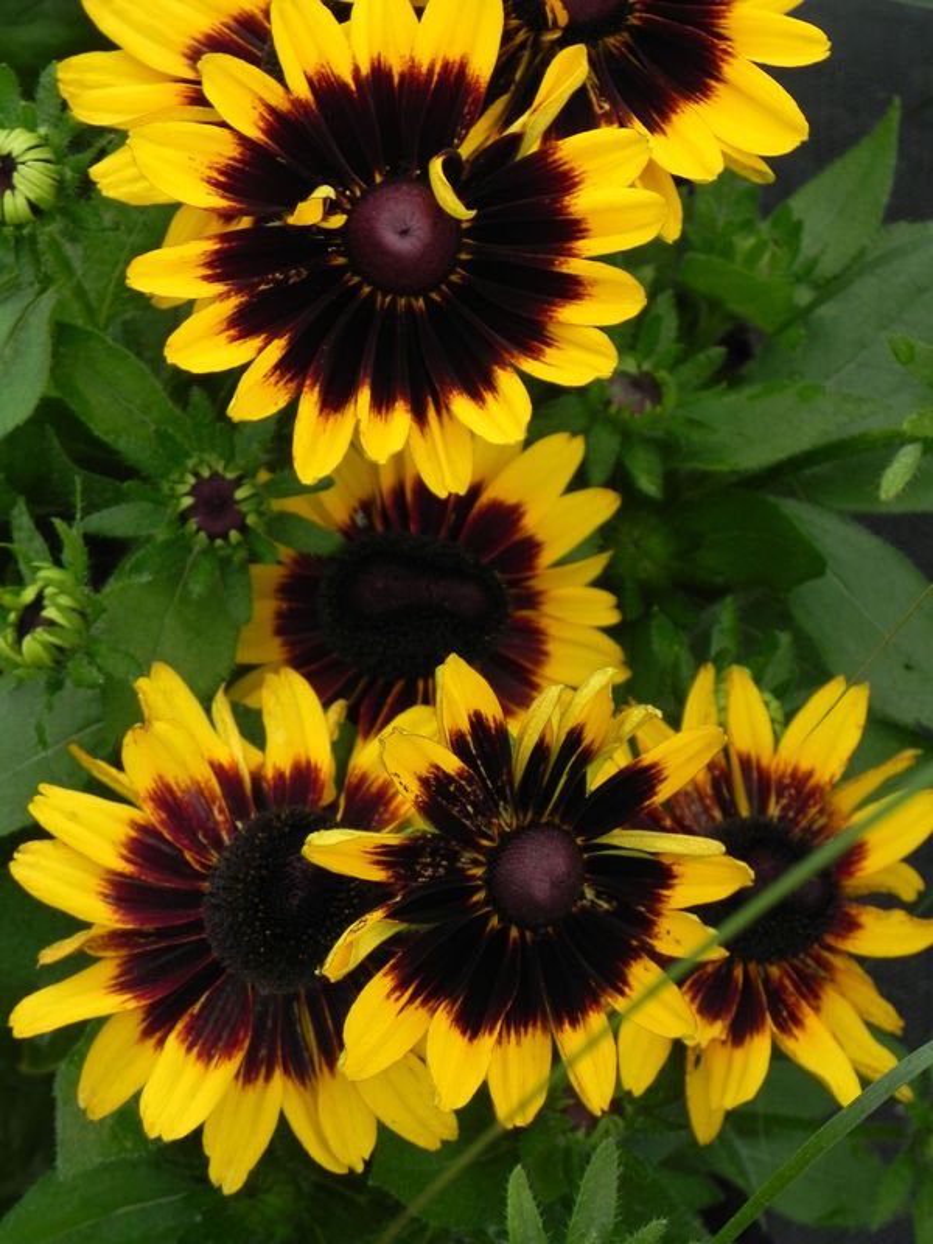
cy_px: 622
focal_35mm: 105
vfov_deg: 18.7
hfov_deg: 14.1
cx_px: 466
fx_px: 3773
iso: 160
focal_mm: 18.8
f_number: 4.5
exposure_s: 1/320
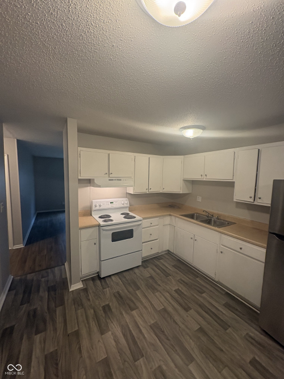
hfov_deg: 85.7
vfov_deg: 102.1
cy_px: 190
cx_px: 142
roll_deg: -1.1
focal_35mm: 14
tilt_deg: -4.1
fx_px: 153
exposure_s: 1/60
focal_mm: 2.22
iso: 160
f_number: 2.2
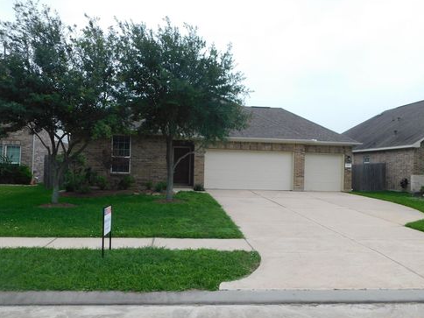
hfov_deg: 58.3
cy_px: 158
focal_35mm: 31
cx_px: 217
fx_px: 380
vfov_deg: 45.4
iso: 125
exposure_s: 1/160
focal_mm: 5.3
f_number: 3.2
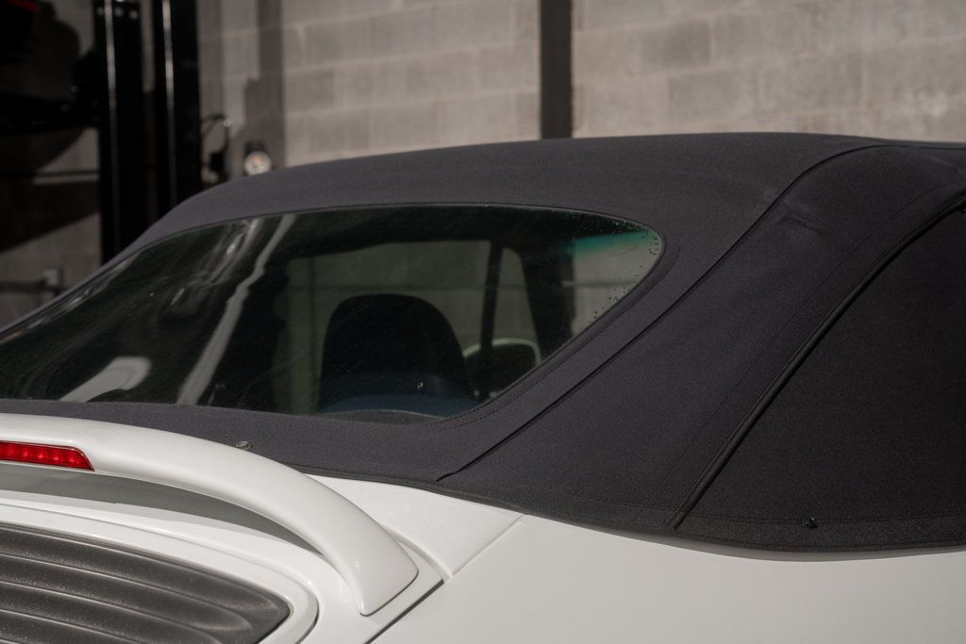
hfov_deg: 32.9
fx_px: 1637
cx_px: 483
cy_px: 322
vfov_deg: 22.3
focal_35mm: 61
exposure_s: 1/60
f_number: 7.1
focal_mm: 61
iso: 250
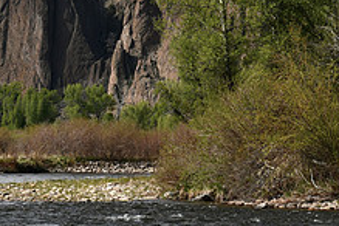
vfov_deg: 4.9
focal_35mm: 278
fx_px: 2618
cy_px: 5
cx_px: -98
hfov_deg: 7.3
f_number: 10
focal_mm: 70
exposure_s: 1/400
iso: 100
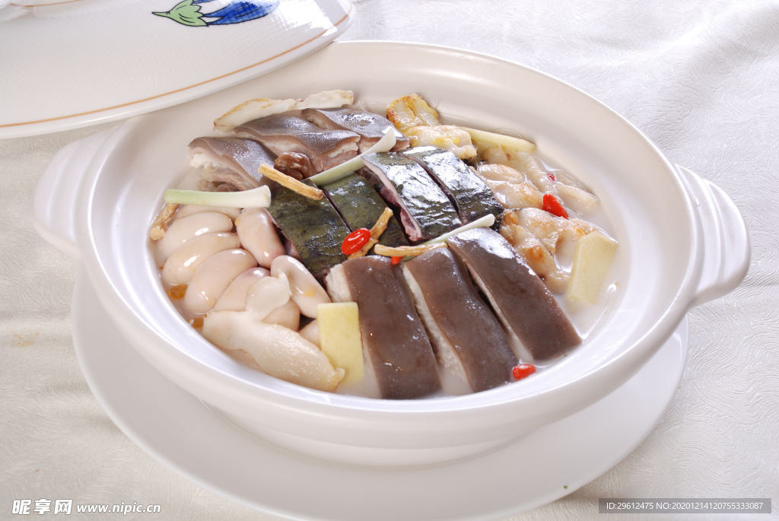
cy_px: 260
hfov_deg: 28.0
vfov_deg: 19.0
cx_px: 390
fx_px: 1560
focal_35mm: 72
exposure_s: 1/125
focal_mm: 48
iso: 100
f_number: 10
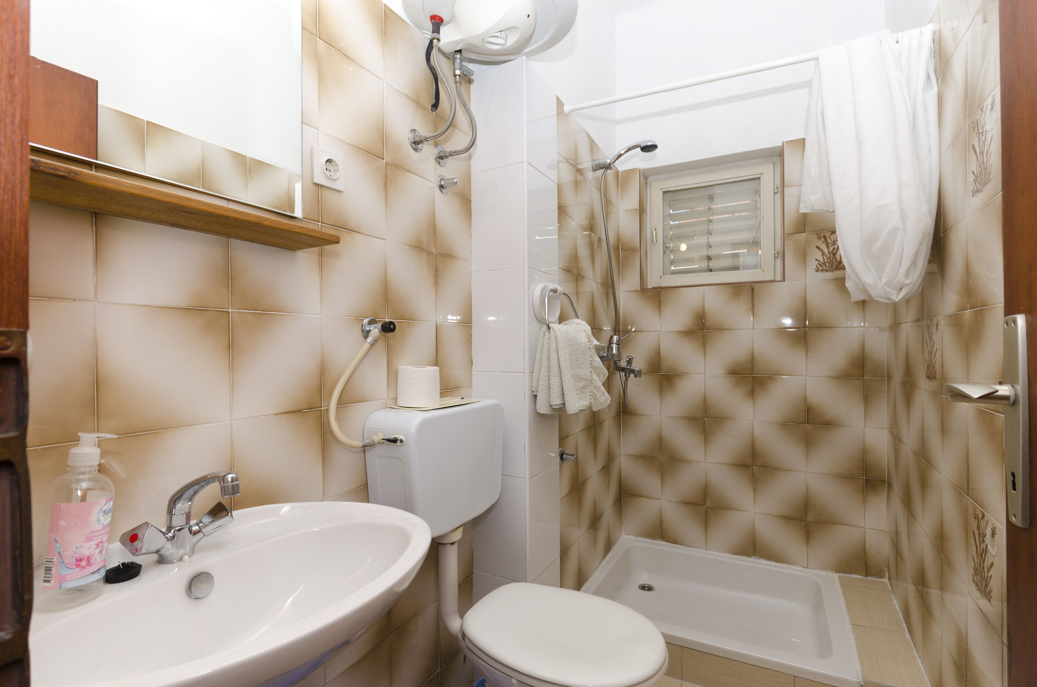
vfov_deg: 69.4
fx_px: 496
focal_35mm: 17
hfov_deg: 92.6
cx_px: 518
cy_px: 344
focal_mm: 11.5
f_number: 8
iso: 250
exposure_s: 1/200
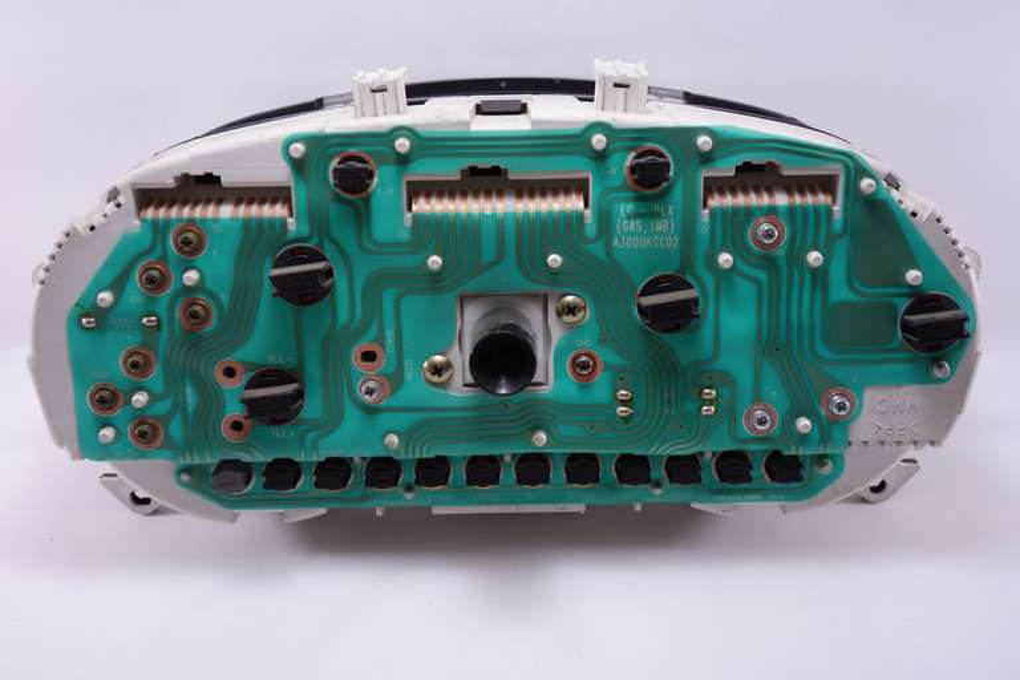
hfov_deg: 45.4
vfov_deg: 31.2
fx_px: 1218
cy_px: 340
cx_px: 510
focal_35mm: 43
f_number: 3.2
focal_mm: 15.82
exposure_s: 1/60
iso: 125
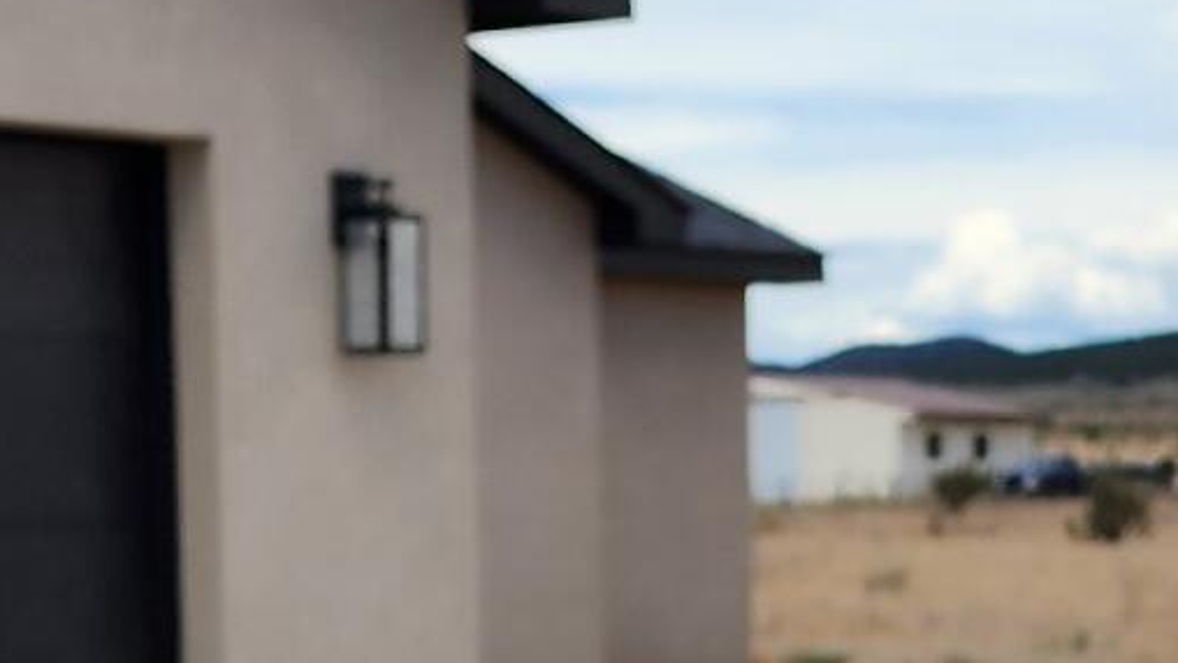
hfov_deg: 14.5
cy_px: 795
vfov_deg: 8.1
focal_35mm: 148
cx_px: 763
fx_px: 4624
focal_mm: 6.4
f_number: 1.8
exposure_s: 1/1058
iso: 12
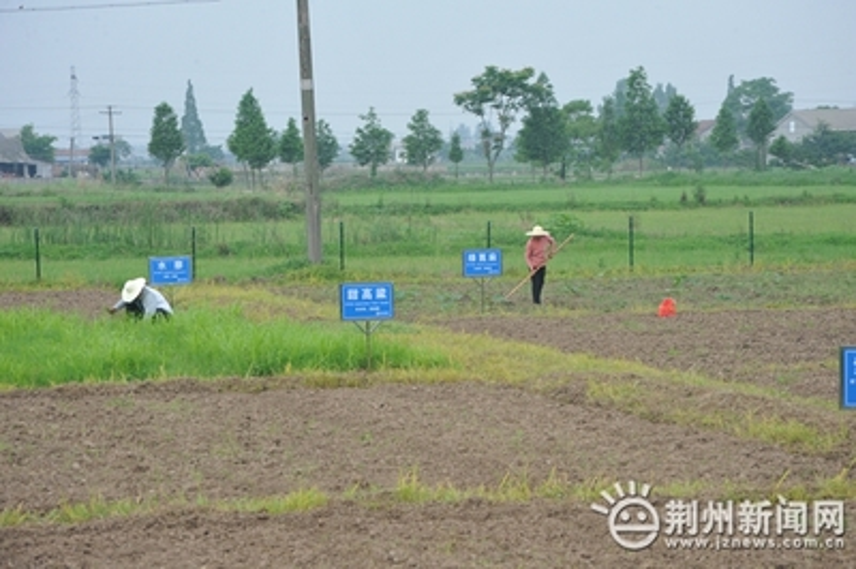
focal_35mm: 120
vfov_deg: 11.4
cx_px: 428
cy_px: 284
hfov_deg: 17.1
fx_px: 2851
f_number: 10
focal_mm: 120
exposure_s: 1/400
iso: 1250
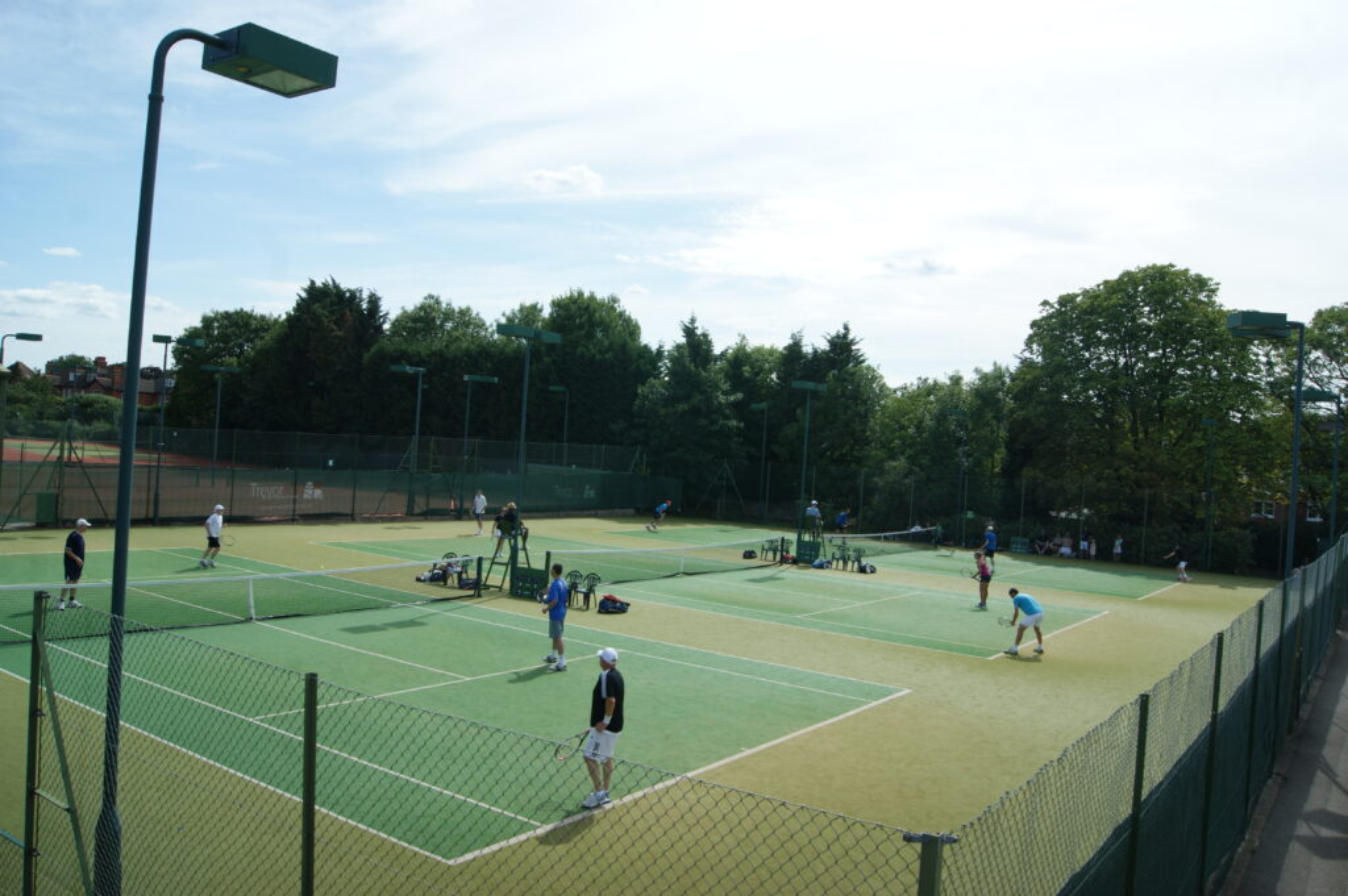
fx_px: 1010
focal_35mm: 27
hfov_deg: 67.4
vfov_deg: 47.9
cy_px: 448
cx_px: 674
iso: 100
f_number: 10
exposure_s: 1/160
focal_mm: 18
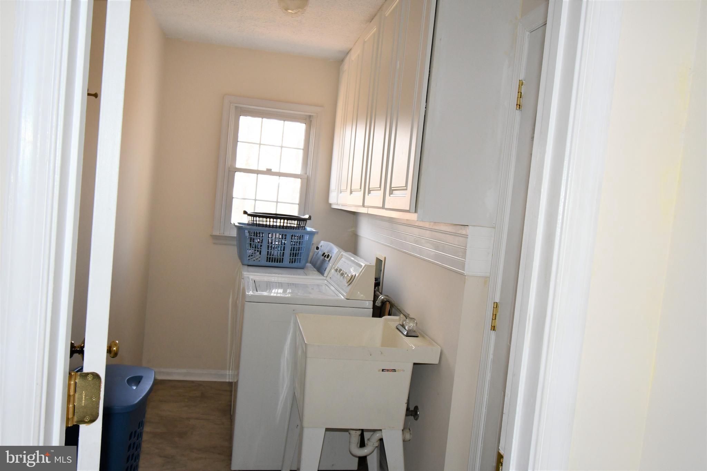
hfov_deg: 61.9
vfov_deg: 43.6
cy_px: 236
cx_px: 354
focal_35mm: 30
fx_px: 589
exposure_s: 1/60
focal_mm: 20
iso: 800
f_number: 5.6
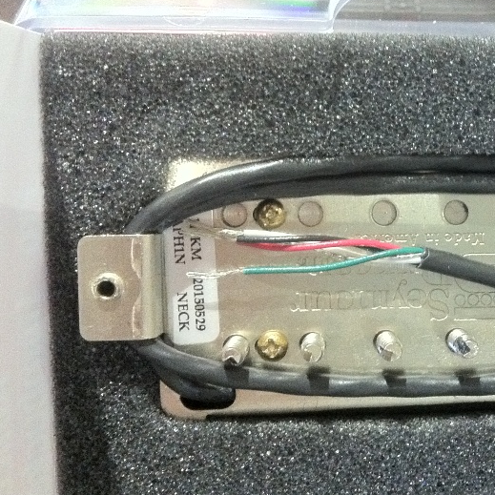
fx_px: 874
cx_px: 416
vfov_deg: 31.6
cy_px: 237
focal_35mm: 54
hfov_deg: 30.6
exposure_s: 1/15
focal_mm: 3.85
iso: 640
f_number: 2.8
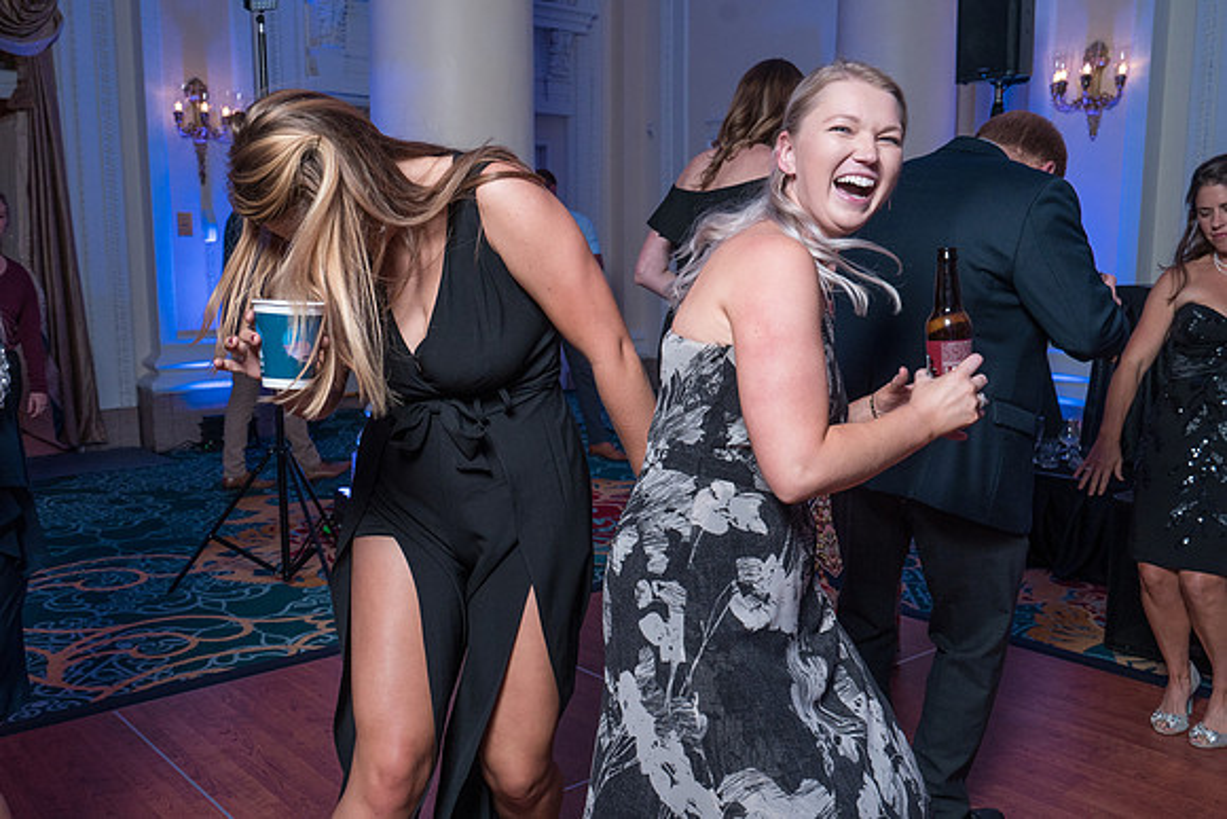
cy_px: 435
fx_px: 1107
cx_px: 594
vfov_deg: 40.6
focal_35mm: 32
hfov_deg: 58.0
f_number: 5.6
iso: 2000
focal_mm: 30
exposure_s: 1/200
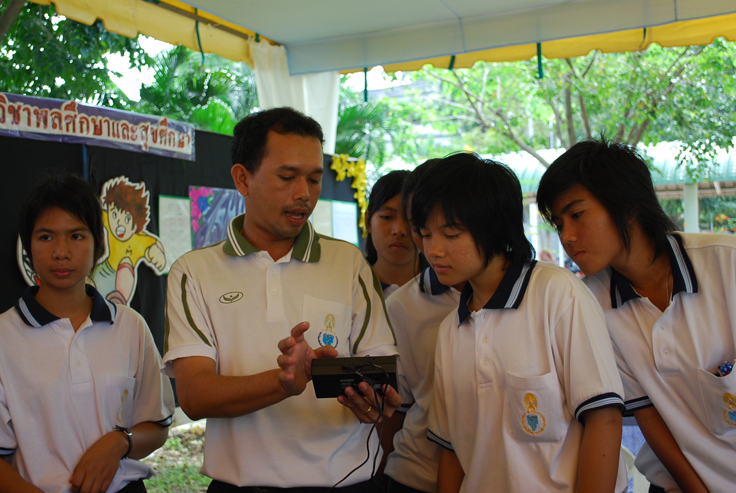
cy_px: 246
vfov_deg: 28.2
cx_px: 368
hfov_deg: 41.1
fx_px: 983
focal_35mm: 48
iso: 400
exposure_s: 1/200
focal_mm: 32
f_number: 4.8
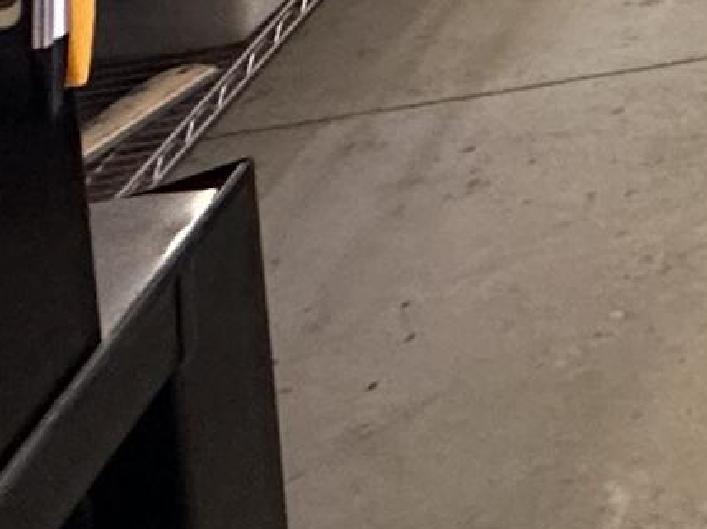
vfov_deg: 10.7
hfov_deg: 12.8
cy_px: -1023
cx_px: 1880
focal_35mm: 98
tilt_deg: -6.7
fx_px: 2000
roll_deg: +0.9
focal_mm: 2.22
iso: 200
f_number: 2.2
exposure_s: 1/120
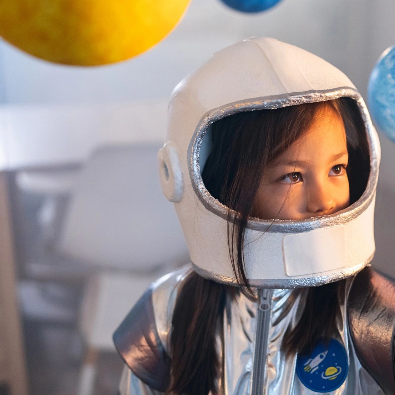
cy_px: 193
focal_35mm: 57
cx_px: 327
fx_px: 736
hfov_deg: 29.2
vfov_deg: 30.0
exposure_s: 1/320
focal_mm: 35
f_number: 1.4
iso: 1600
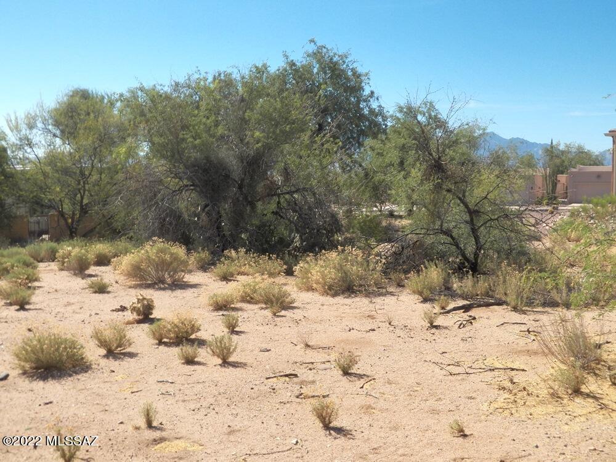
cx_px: 308
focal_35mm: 40
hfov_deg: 46.8
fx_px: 712
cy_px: 231
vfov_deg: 36.0
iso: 125
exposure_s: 1/1600
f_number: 4
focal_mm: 7.1
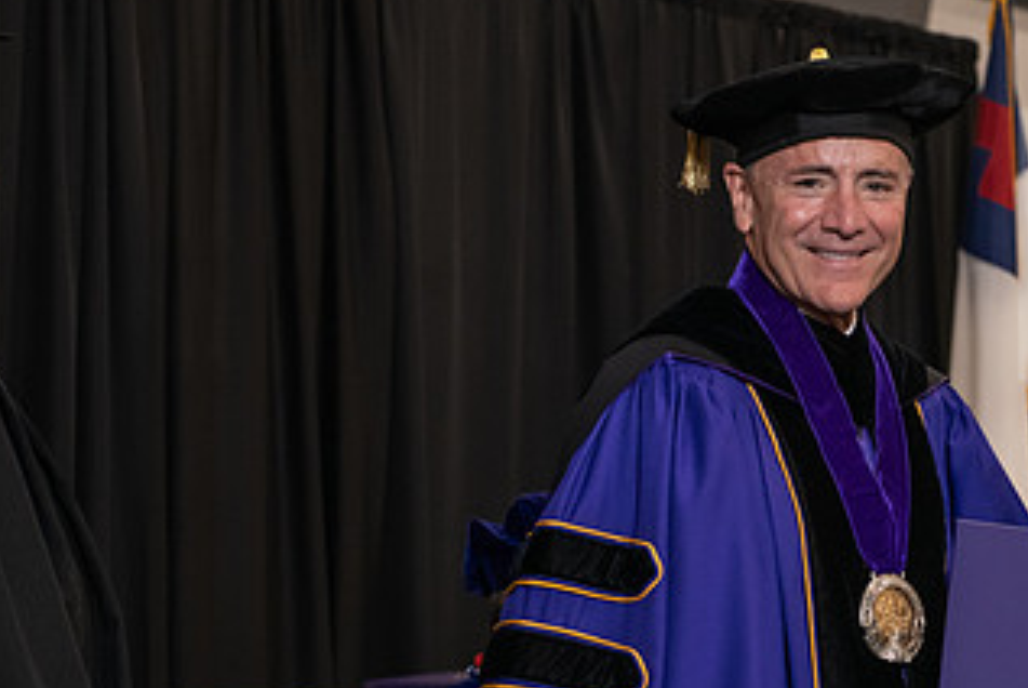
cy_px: 501
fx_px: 3658
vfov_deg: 10.7
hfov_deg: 15.8
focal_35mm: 128
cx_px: 921
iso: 2000
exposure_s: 1/125
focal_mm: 70
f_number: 5
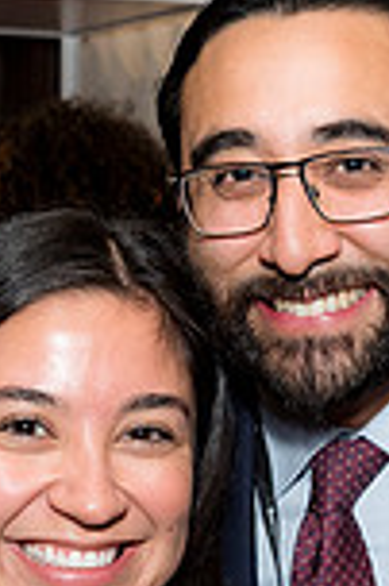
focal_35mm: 136
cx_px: 368
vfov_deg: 15.0
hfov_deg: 10.0
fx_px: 2209
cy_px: 433
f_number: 5
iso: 800
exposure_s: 1/125
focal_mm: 29
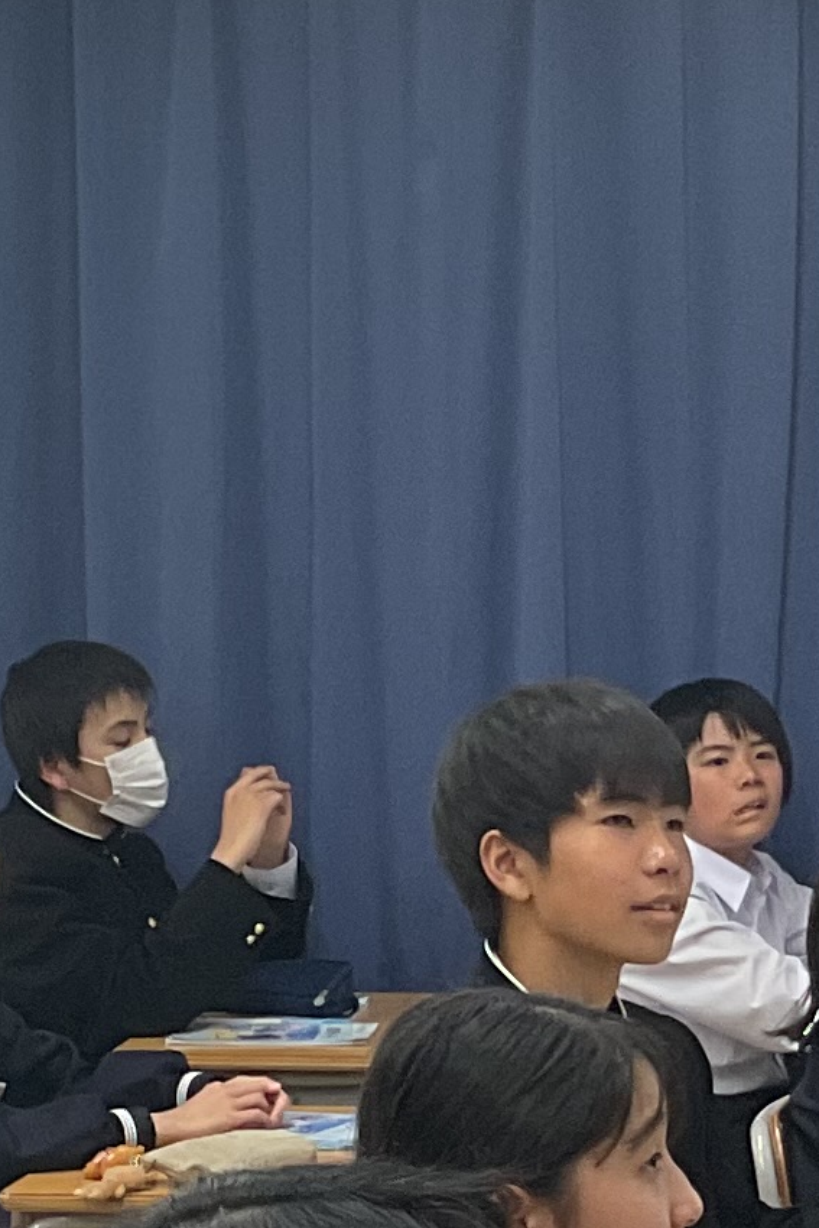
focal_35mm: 143
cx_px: 815
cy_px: 1059
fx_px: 4878
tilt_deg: -8.2
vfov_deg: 14.2
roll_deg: +1.1
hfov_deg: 9.5
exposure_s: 1/120
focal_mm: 3
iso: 64
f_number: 1.8
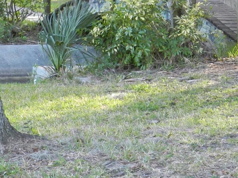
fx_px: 1279
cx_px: 197
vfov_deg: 8.0
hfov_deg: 10.6
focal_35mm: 186
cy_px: 25
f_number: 4.4
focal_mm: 14.9
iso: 160
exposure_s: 1/40
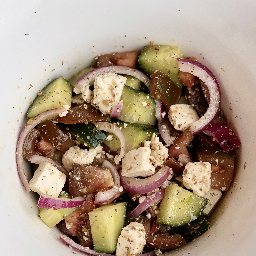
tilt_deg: -79.1
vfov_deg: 22.7
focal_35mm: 76
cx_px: 129
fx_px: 636
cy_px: 168
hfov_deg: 22.8
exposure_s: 1/120
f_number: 2.2
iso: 160
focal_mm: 7.5
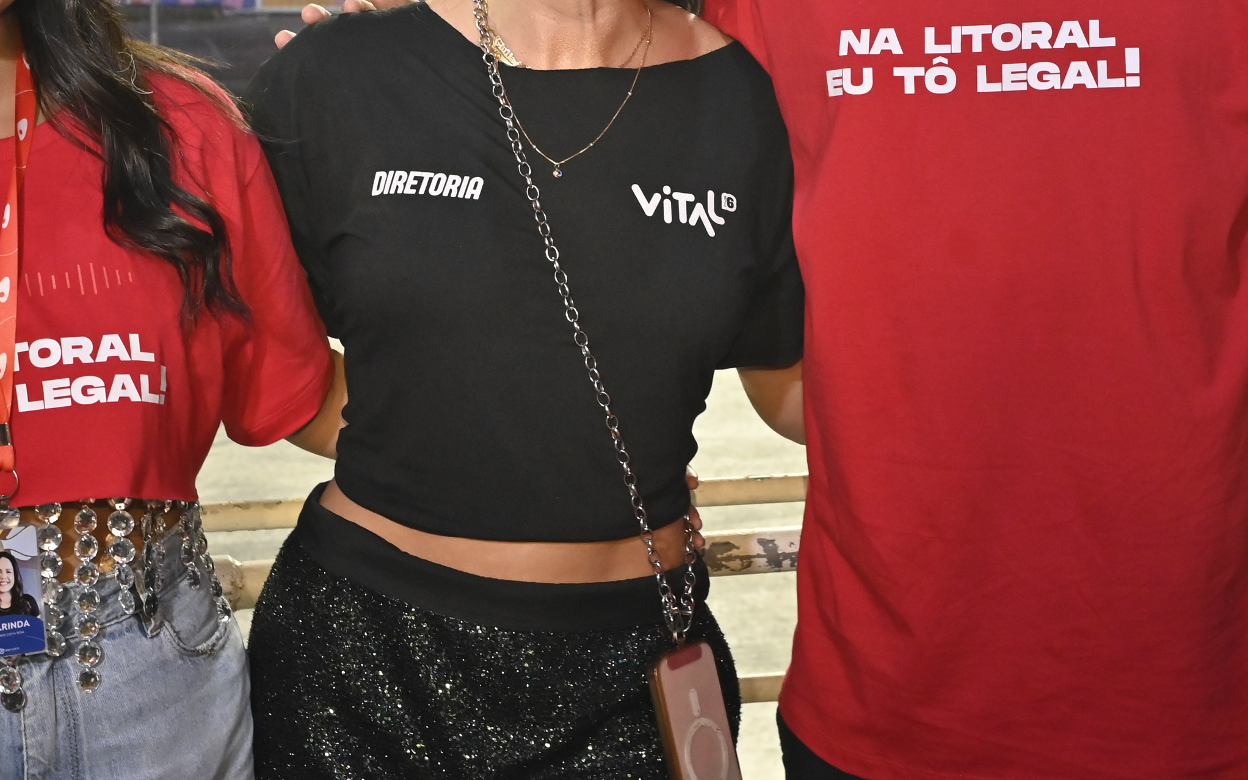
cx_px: 510
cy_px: 44
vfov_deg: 16.3
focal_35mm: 79
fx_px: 2687
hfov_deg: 26.1
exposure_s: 1/125
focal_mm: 35
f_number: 5.6
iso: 2500
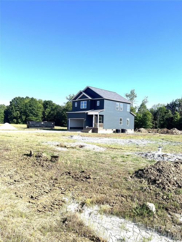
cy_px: 121
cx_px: 91
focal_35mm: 26
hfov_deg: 53.0
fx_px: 182
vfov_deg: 67.3
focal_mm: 5.1
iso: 50
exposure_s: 1/2899
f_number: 1.6
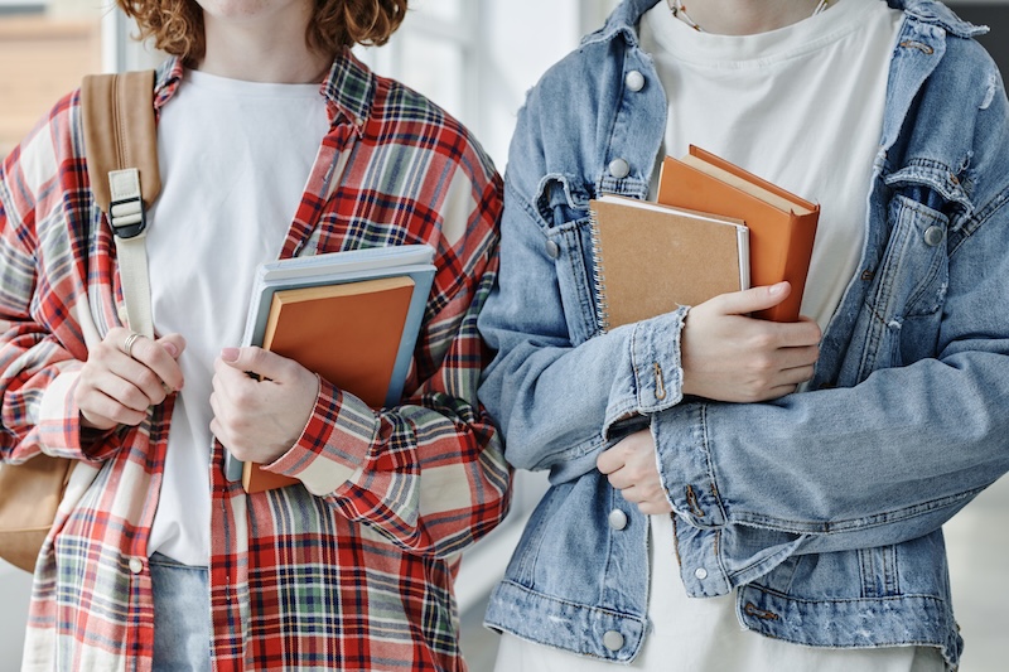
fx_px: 2382
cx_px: 504
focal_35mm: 85
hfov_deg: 23.9
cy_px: 336
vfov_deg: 16.1
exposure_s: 1/250
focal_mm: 85
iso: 640
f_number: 4.5
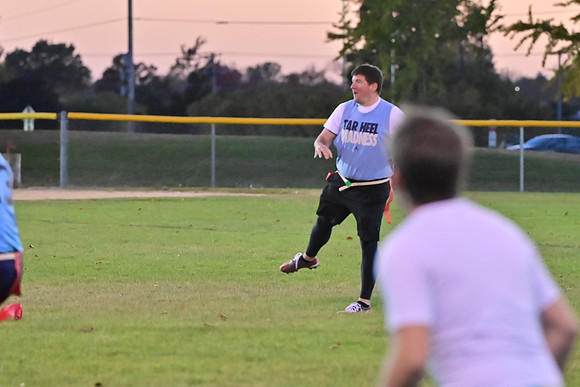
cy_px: 194
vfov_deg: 5.1
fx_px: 4351
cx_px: 290
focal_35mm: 270
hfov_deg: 7.6
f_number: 4
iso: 6400
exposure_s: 1/400
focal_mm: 180
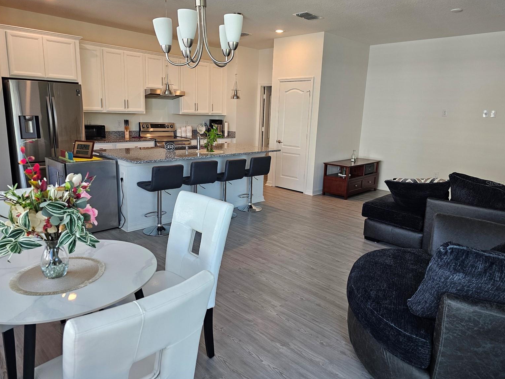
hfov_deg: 71.6
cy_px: 183
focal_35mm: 24
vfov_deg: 56.8
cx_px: 254
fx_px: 350
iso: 160
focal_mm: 6.3
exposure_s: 1/120
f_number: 1.7
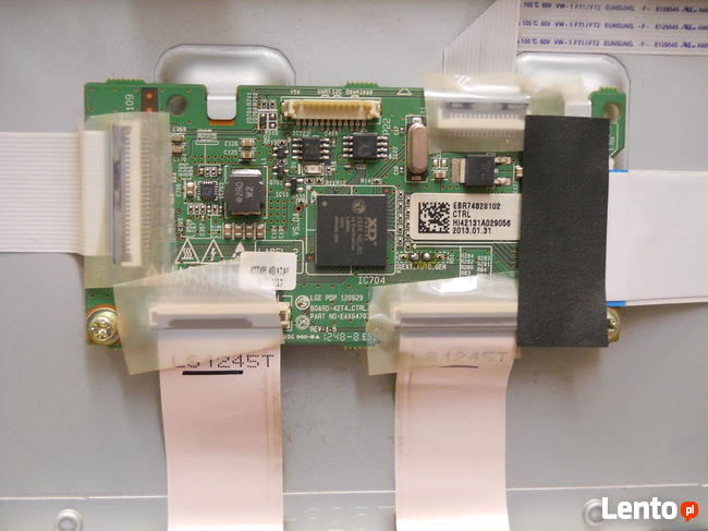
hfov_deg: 45.8
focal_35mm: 41
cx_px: 354
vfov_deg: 35.1
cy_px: 266
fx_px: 838
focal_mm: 6.72
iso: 320
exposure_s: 1/30
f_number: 3.1
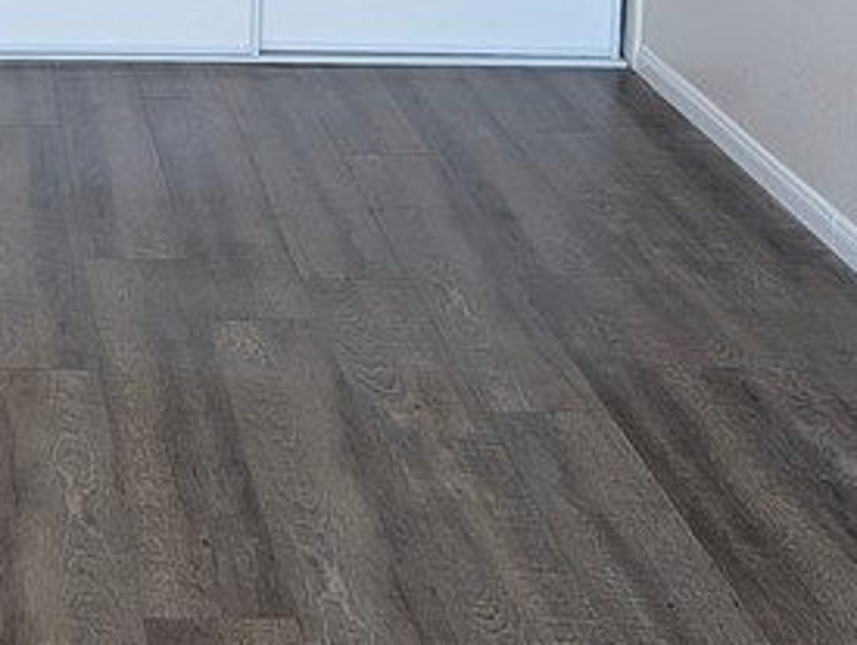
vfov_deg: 15.3
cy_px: -337
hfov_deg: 21.3
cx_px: 8
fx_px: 2206
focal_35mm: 89
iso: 61
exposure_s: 1/52.1
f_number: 1.68
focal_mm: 6.9
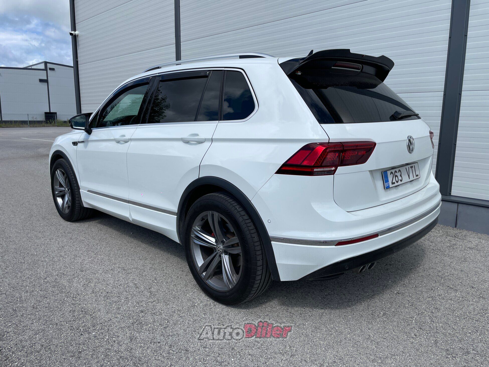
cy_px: 184
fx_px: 367
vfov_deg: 53.1
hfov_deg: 67.3
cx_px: 244
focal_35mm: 26
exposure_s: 1/4651
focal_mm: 4.2
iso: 32
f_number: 1.6
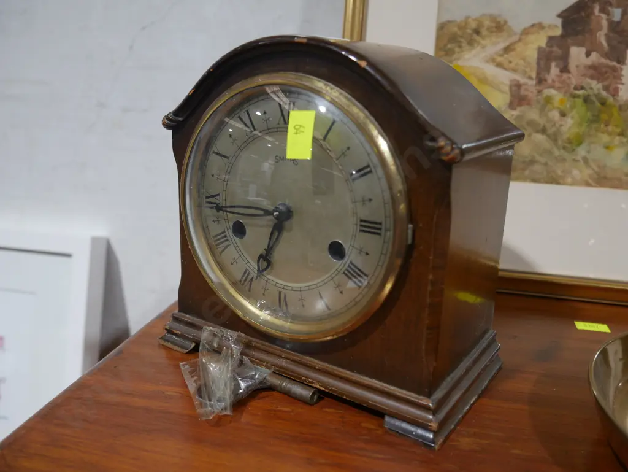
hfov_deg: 56.8
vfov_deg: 44.2
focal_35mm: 32
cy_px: 236
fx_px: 581
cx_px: 314
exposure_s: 1/60
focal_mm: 16
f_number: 3.6
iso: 320
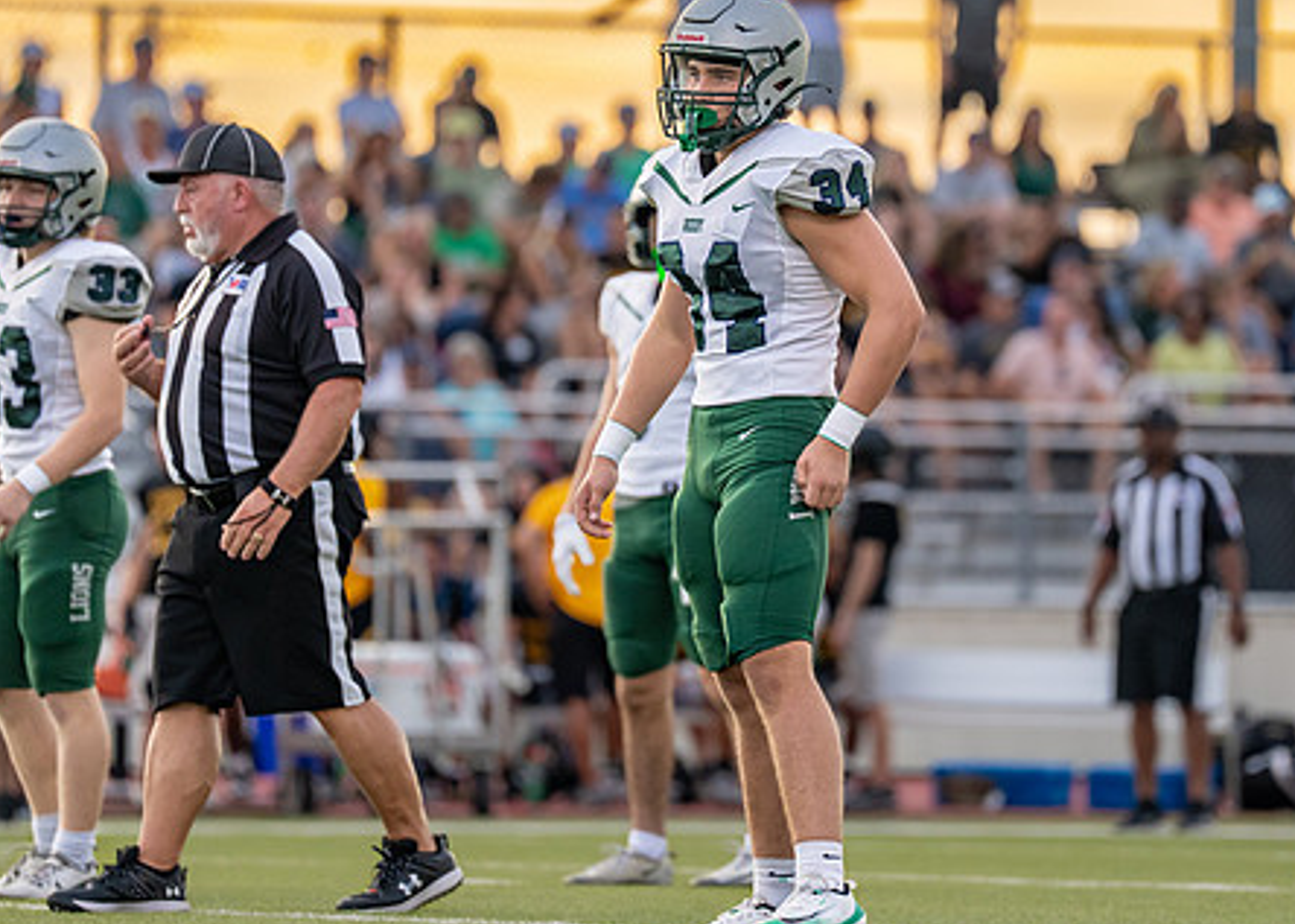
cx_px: 747
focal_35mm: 394
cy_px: 309
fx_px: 14489
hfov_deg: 5.1
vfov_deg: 3.7
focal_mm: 200
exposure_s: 1/2000
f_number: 2.8
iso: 800
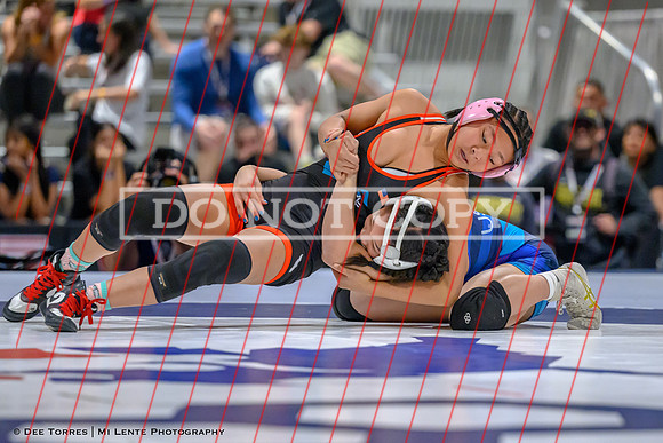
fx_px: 4243
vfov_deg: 6.0
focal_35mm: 230
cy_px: 239
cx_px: 381
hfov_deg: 8.9
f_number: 2.8
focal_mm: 165
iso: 7200
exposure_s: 1/640
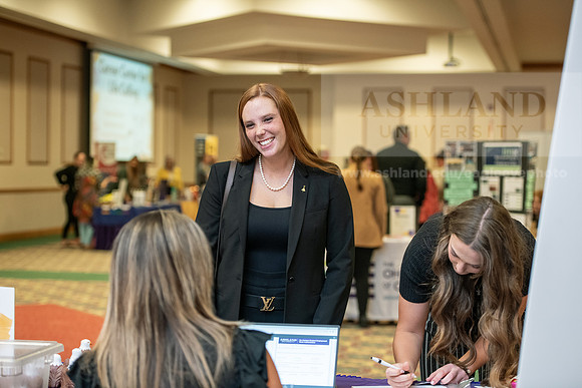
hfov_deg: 27.0
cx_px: 291
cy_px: 194
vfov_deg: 18.2
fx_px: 1213
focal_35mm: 75
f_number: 3.2
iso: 1600
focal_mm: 75
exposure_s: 1/200
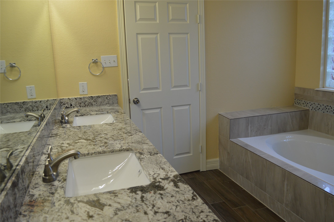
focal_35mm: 27
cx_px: 167
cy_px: 111
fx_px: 250
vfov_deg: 47.8
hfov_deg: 67.4
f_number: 4.5
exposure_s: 1/80
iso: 400
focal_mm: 18
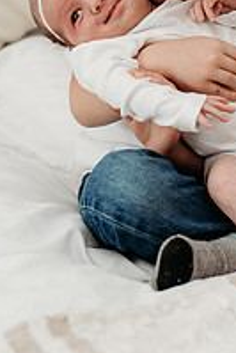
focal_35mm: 113
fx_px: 1109
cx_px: 160
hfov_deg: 12.1
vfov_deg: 17.8
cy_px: 43
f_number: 2.8
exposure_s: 1/250
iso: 800
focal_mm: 50
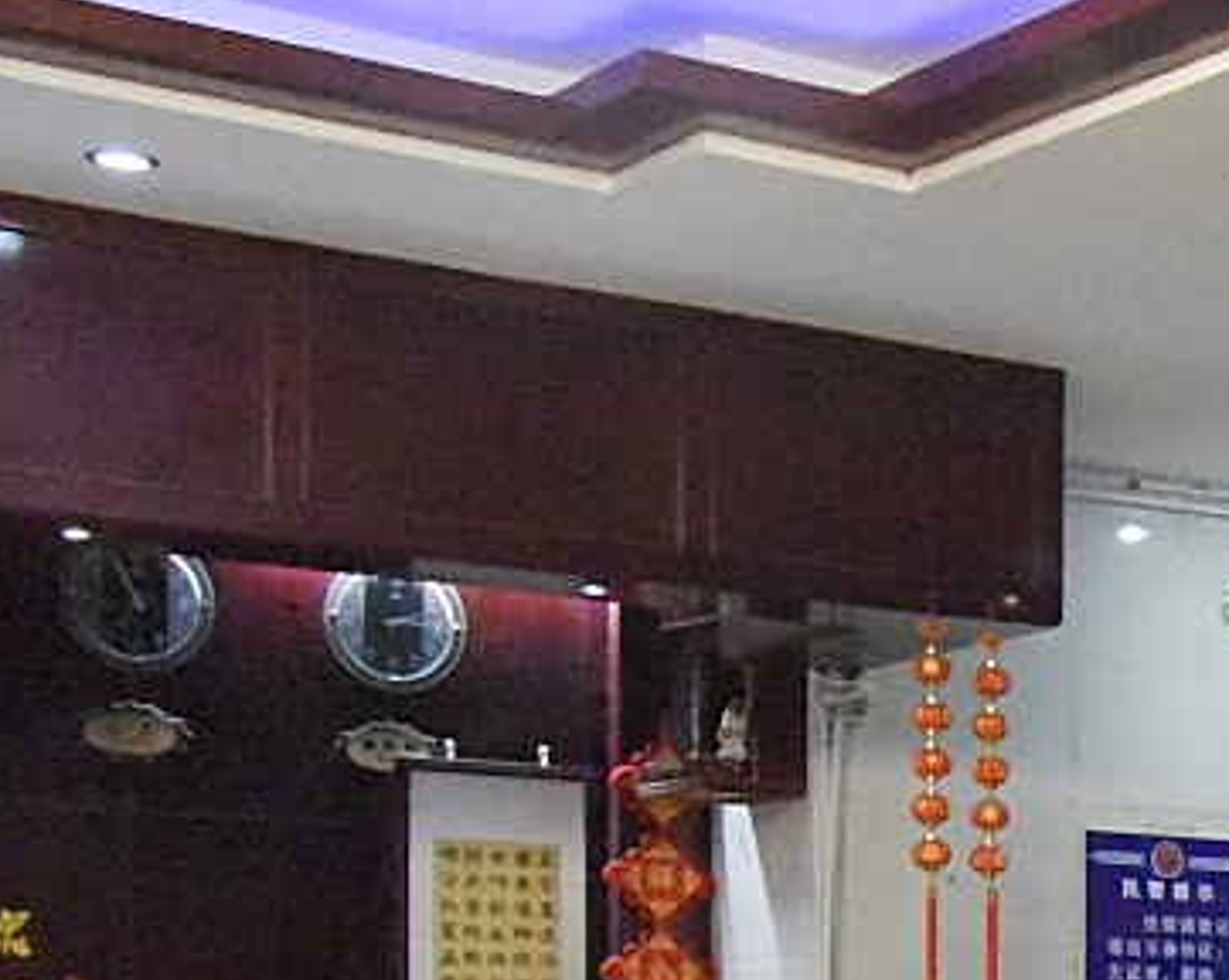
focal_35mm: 94
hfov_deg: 16.5
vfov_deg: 15.7
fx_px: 3415
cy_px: 1191
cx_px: 2312
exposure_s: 1/200
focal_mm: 24
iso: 12800
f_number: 5
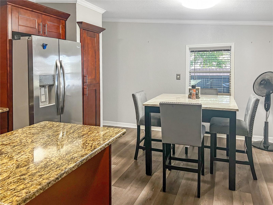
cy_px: 102
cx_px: 136
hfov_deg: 67.3
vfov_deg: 53.1
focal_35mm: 26
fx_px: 205
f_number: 1.5
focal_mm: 5.7
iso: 250
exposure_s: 1/60
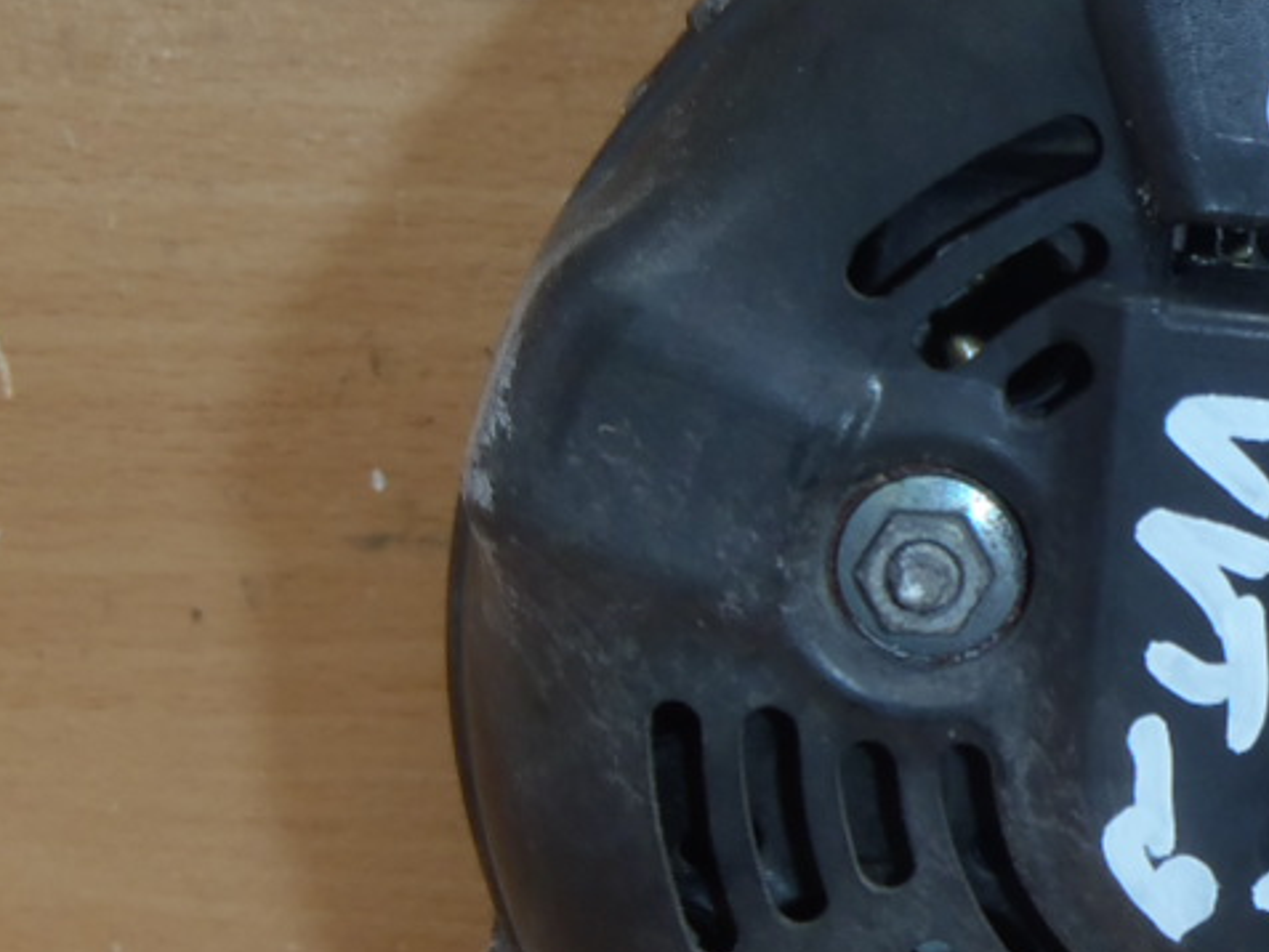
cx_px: 1288
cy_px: 628
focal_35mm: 102
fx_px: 3740
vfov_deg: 14.5
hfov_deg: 18.7
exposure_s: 1/40
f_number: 4.6
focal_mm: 6.83
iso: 100
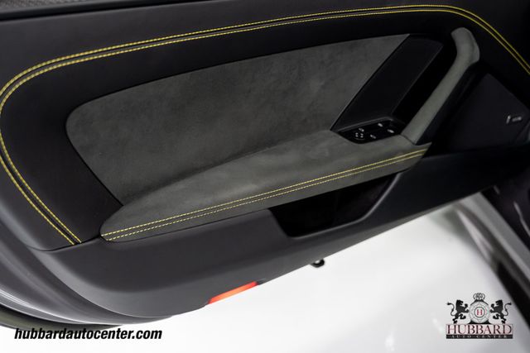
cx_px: 265
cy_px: 176
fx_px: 633
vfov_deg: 31.2
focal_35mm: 43
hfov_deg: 45.4
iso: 1250
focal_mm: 43
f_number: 4
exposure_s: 1/60
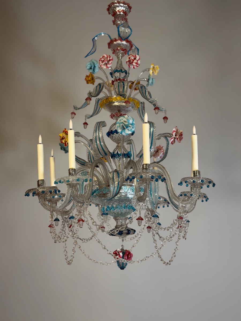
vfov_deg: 39.7
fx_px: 446
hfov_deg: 30.3
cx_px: 120
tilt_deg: +12.8
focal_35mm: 48
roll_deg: +0.3
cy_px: 160
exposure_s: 1/50
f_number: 1.78
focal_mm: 6.76
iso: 64
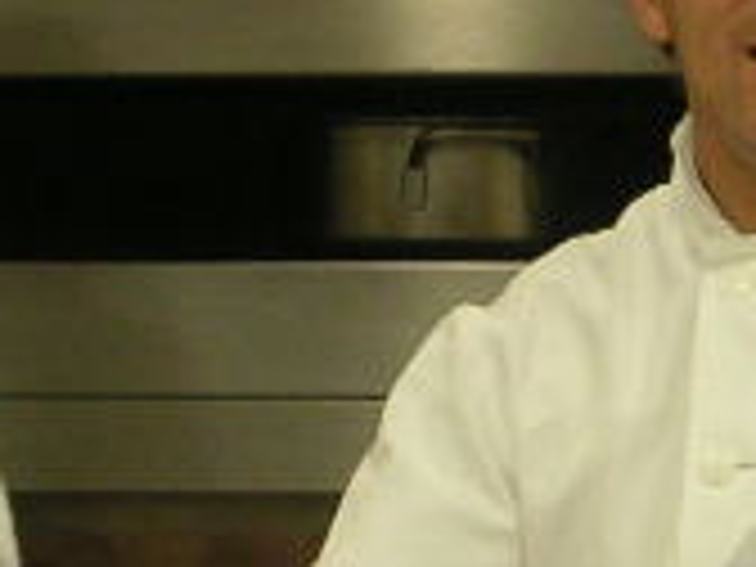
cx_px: 468
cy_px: 320
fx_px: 3494
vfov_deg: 9.3
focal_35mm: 160
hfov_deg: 12.3
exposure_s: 1/45
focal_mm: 5.5
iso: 125
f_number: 2.9
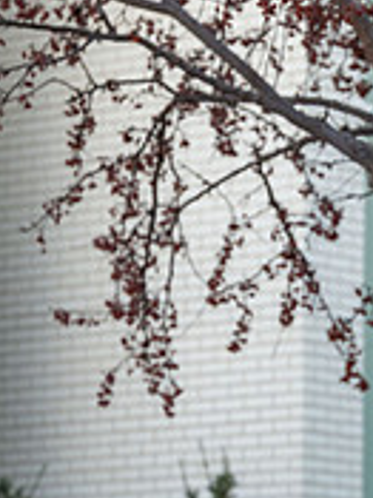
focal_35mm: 276
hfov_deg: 5.3
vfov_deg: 7.2
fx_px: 3970
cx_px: 530
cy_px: 349
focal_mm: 70
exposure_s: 1/2500
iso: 640
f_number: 2.8
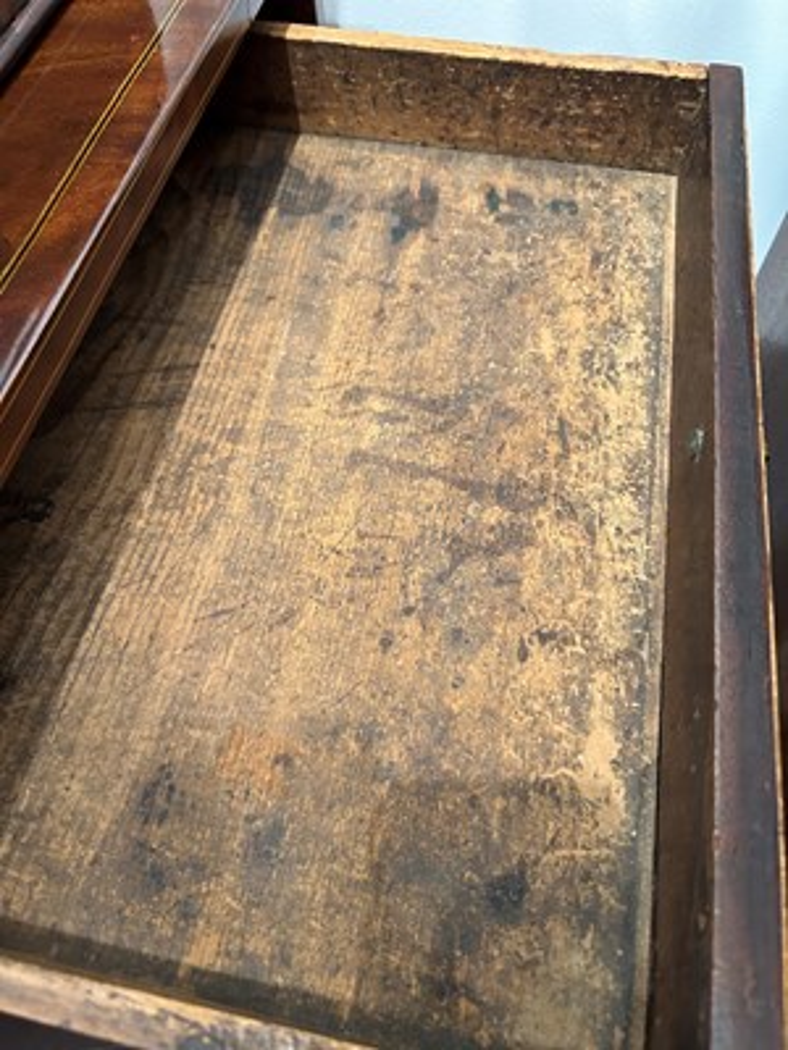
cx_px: 394
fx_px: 789
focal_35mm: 26
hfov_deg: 53.1
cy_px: 525
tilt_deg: -59.3
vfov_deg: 67.3
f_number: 1.5
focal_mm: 5.7
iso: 400
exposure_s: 1/60
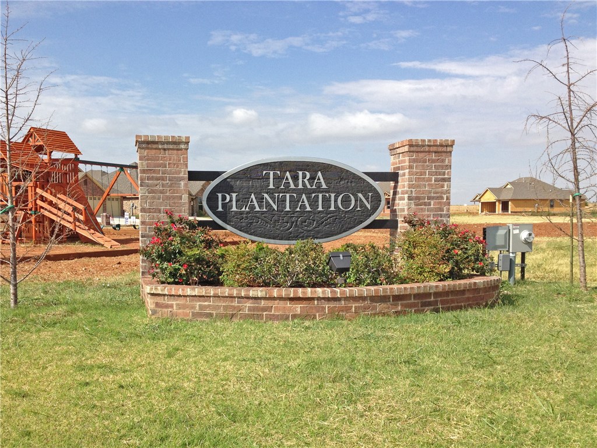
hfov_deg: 52.6
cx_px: 298
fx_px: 604
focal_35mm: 35
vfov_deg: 40.7
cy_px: 224
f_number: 2.4
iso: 64
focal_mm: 4.28
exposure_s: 1/1783
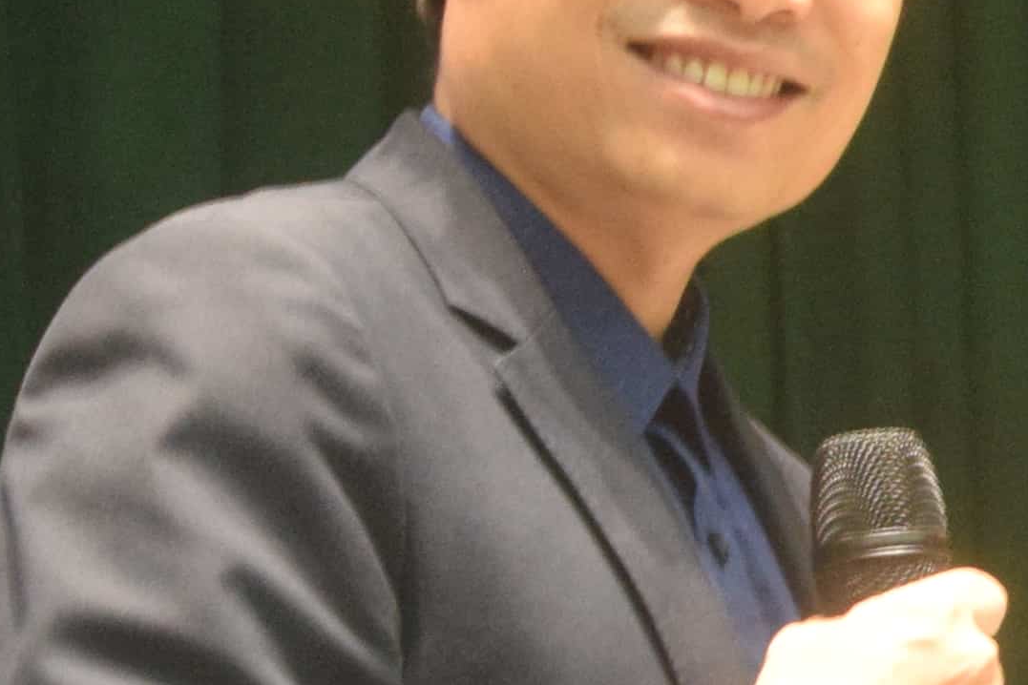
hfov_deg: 4.4
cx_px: 1801
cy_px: 526
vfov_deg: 3.0
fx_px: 13128
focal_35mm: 460
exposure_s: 1/60
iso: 2200
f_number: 5.6
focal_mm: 55
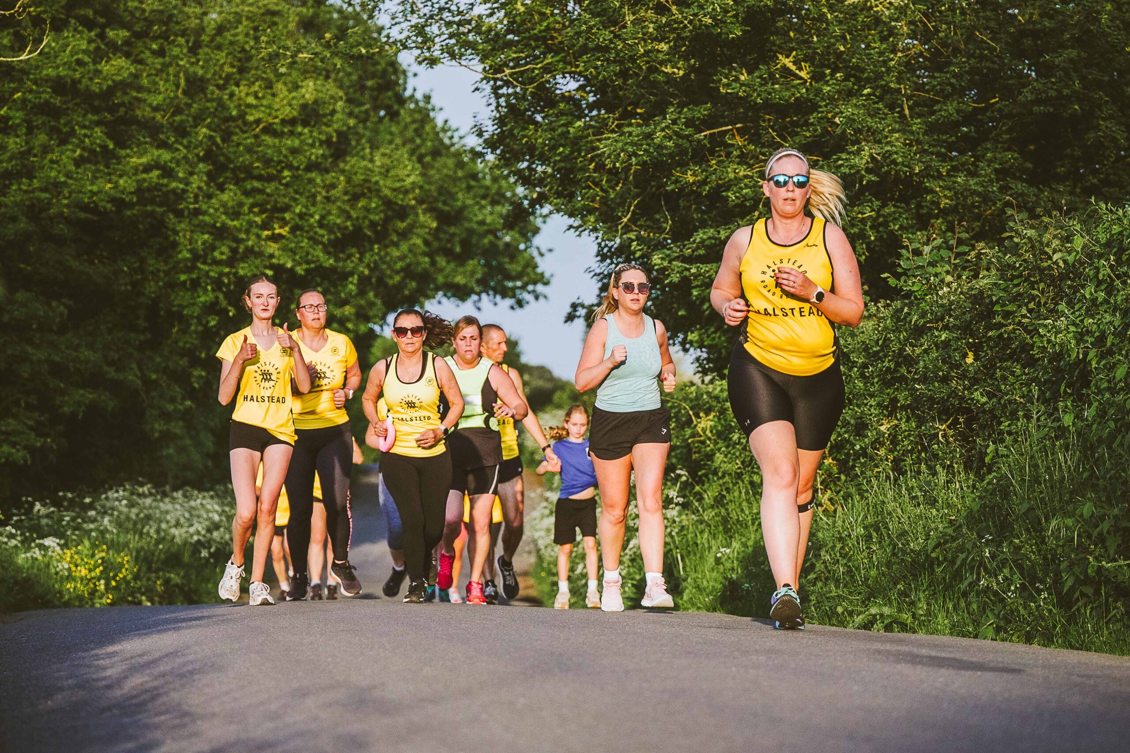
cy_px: 376
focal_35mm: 133
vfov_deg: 10.3
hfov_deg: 15.4
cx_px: 565
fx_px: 4175
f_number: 2.8
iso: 500
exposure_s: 1/8000
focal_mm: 89
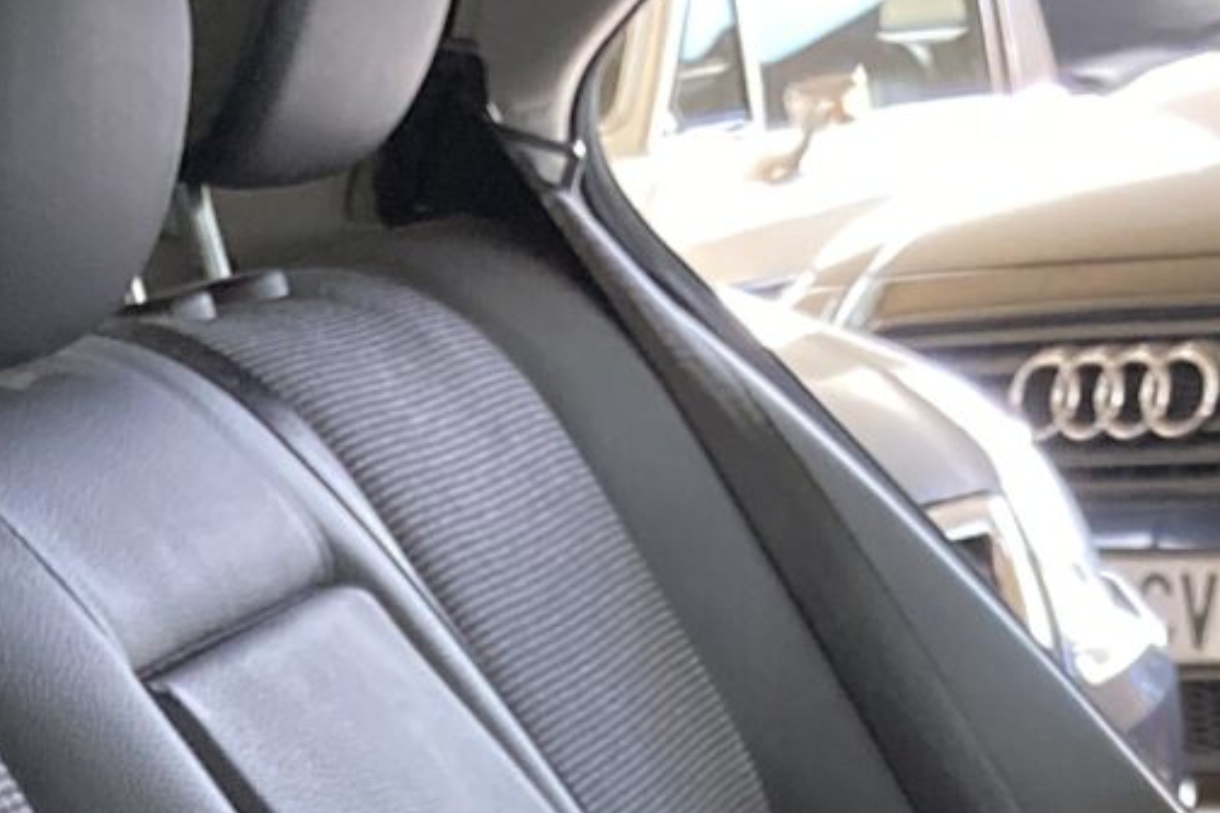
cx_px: 743
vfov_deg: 8.5
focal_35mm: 148
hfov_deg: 13.9
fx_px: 5015
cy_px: 1960
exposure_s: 1/50
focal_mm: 3.99
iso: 160
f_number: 1.8
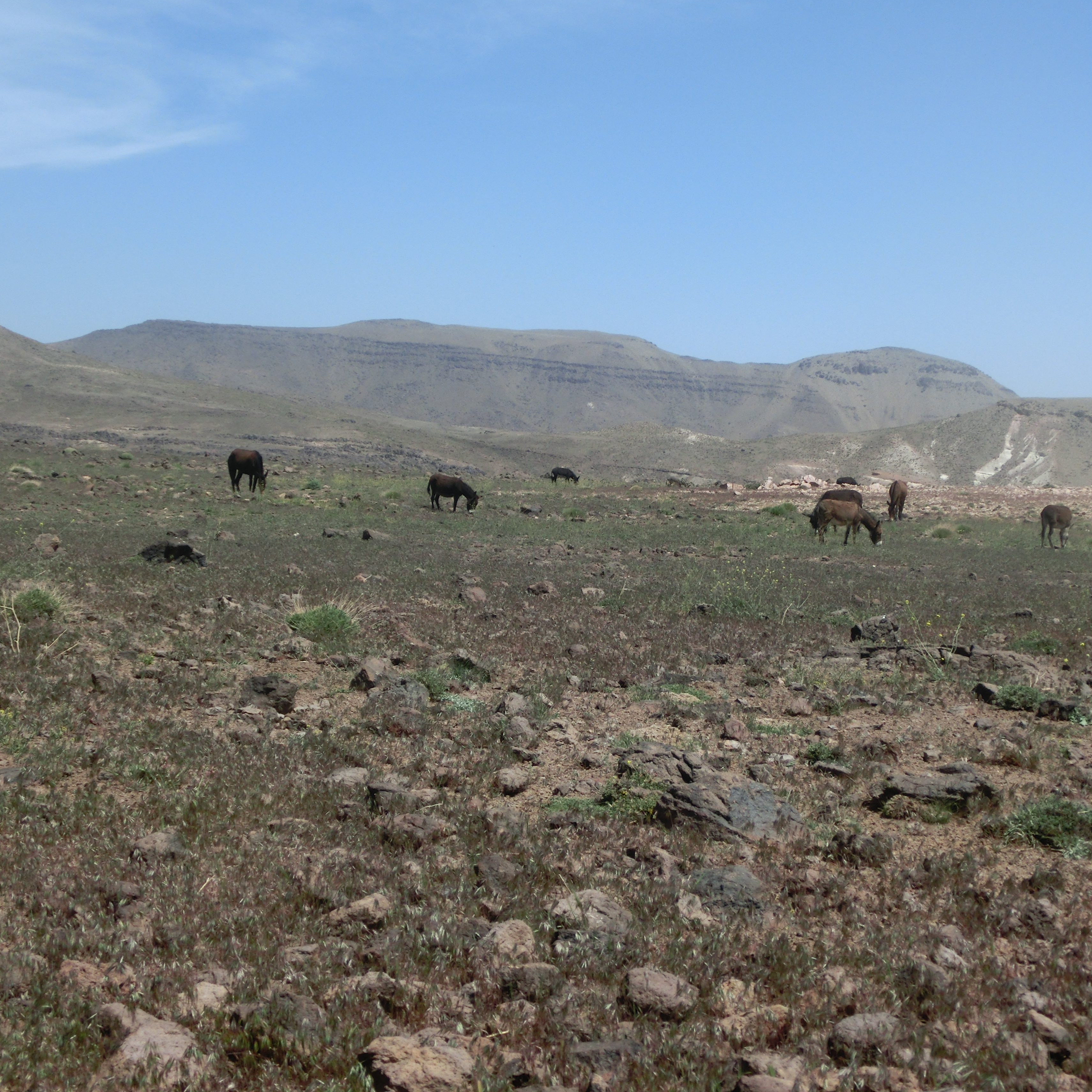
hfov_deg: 30.5
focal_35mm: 56
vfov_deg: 30.6
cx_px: 654
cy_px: 550
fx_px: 1999
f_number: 4.2
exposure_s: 1/1000
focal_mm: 8.29
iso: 80
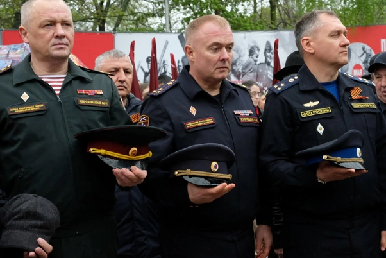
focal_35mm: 61
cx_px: 214
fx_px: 654
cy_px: 101
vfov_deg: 22.2
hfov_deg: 32.8
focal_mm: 32.9
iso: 4000
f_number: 6.4
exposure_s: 1/1700
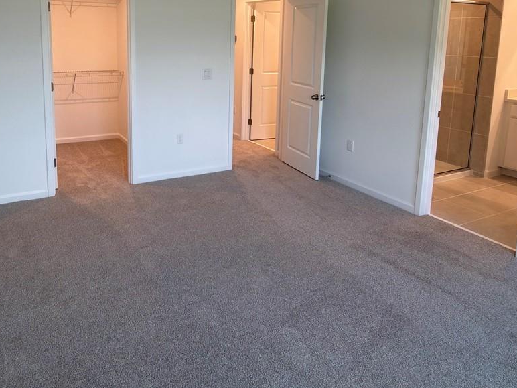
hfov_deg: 61.1
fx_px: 433
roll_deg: -0.6
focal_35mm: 29
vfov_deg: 46.6
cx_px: 205
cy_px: 101
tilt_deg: -9.1
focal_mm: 2.22
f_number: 2.2
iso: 40
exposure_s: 1/40
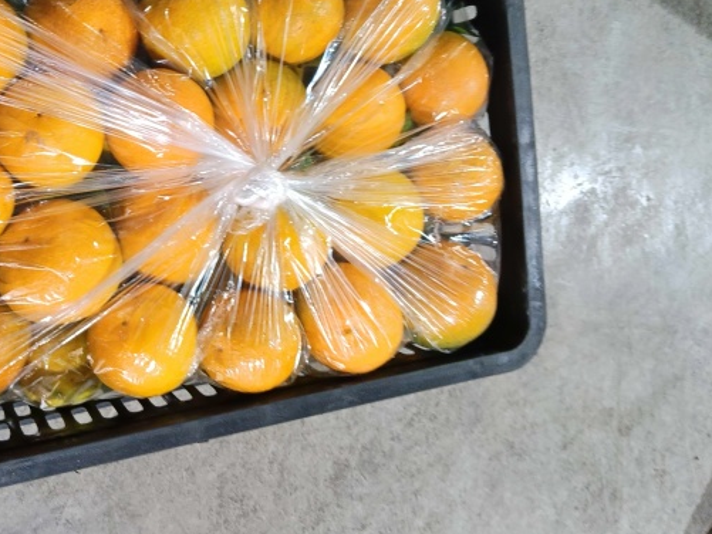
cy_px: 197
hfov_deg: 25.7
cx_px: 198
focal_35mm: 75
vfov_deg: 19.6
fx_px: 1543
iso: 794
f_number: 1.8
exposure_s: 1/33.3
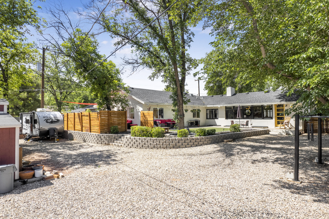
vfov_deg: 57.2
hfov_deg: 78.6
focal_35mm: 22
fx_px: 201
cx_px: 164
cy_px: 110
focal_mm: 8.38
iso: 100
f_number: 2.8
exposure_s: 1/60
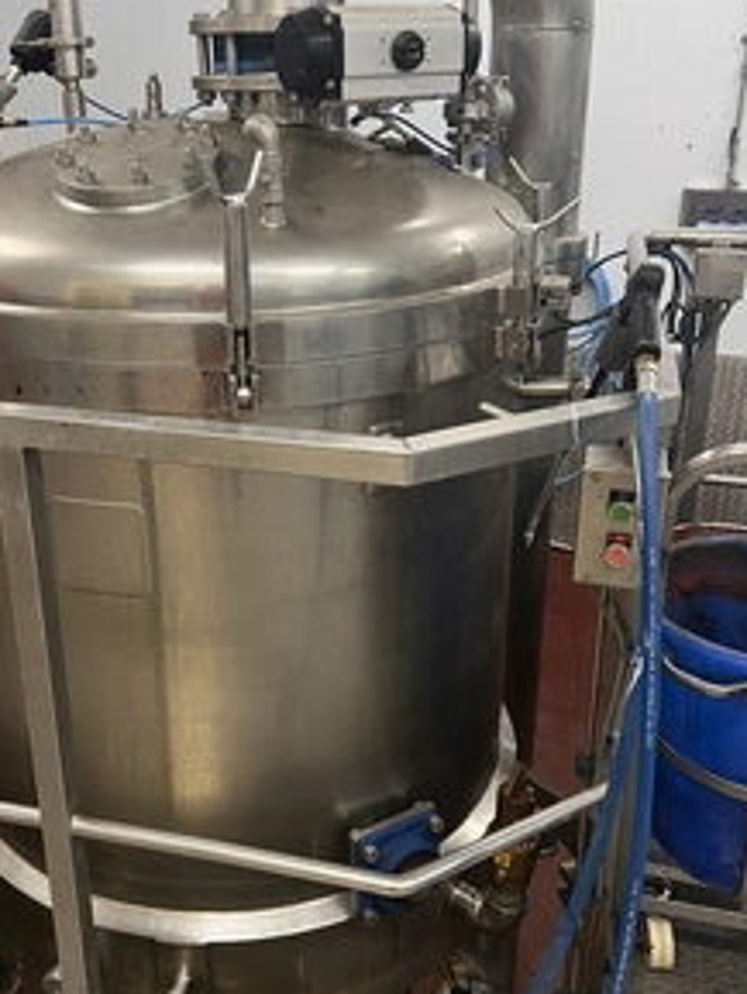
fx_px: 1035
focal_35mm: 36
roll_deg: +0.5
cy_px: 454
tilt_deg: -21.0
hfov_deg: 39.6
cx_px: 313
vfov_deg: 51.3
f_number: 1.5
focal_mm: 5.7
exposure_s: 1/50
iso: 80
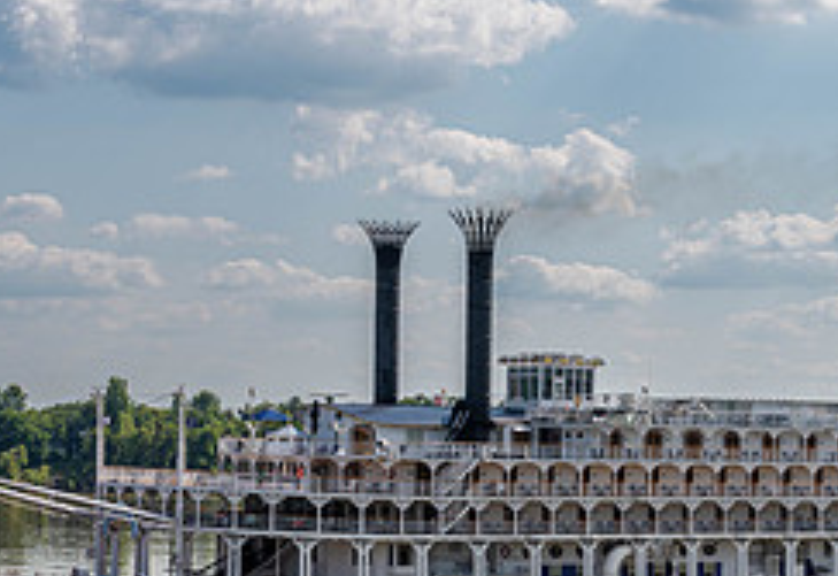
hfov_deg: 17.1
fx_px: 2773
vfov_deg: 11.8
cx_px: 600
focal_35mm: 118
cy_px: 538
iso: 64
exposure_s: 1/160
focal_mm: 42
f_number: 10
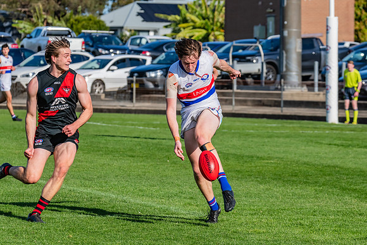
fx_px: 2640
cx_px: 198
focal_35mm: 259
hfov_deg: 8.0
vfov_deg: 5.3
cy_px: 132
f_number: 11
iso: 800
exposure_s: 1/1600
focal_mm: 240
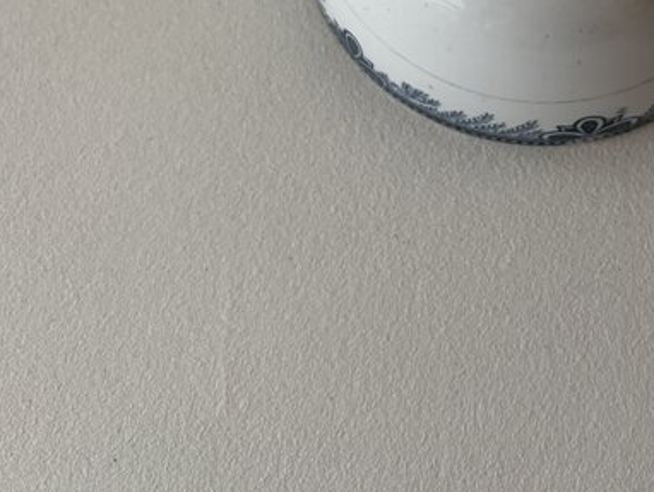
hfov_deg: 32.0
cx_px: 559
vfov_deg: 23.7
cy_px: -45
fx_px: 1096
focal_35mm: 58
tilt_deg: -74.9
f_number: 1.6
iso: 200
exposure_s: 1/60
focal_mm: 5.96
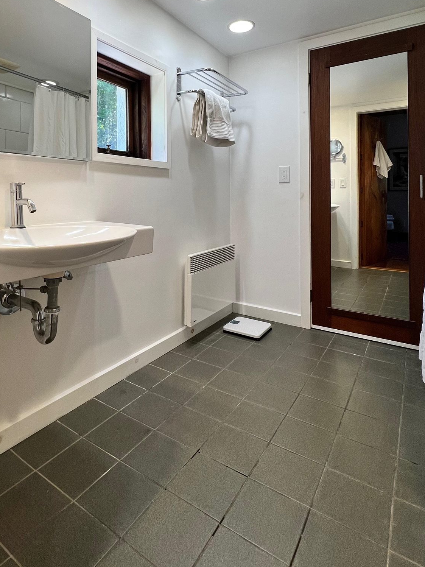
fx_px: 327
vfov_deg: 79.4
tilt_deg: +0.6
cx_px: 171
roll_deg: -0.4
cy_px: 195
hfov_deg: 65.4
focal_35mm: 20
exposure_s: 1/120
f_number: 1.8
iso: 80
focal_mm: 1.57
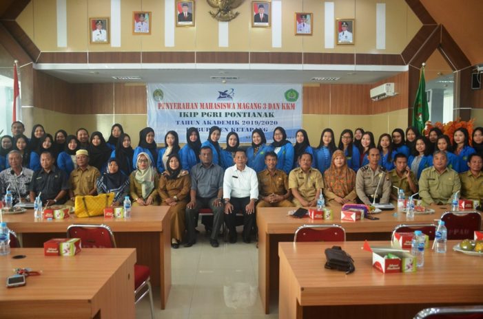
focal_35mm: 30
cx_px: 242
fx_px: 402
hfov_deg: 62.0
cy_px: 160
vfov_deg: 43.4
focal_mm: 20
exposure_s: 1/160
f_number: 3.5
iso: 1400
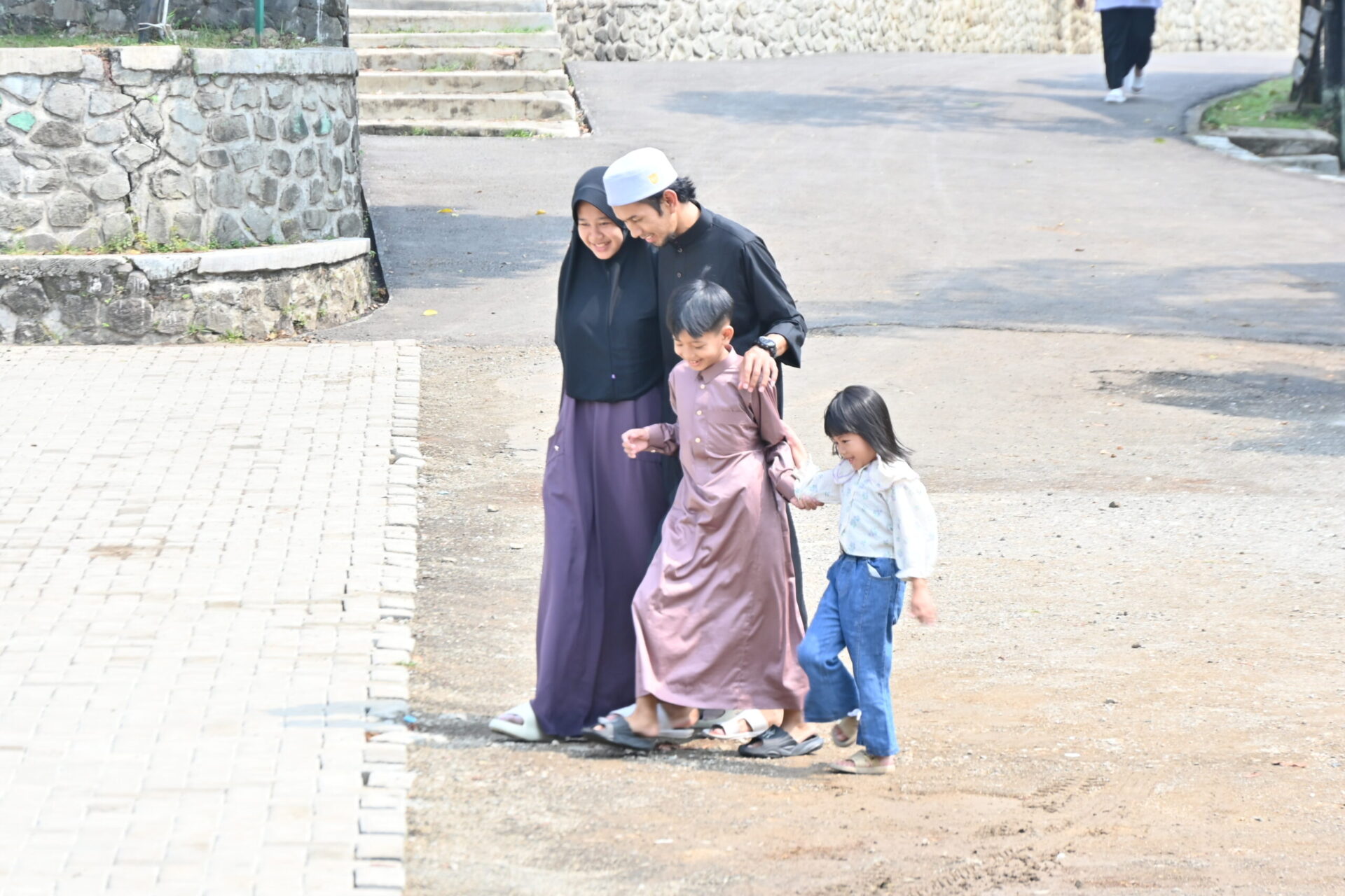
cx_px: 672
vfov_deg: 8.7
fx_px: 5865
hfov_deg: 13.1
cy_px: 448
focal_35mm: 157
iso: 125
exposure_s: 1/160
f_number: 7.1
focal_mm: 105
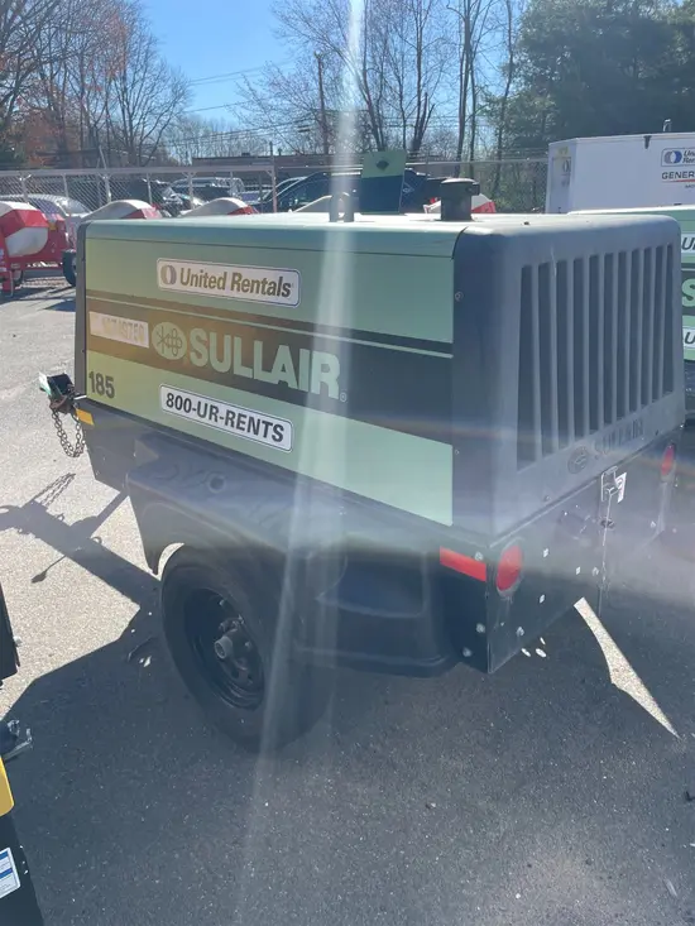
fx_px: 696
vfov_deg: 67.3
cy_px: 463
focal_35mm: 26
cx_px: 348
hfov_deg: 53.1
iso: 32
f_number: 1.6
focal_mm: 4.2
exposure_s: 1/1304
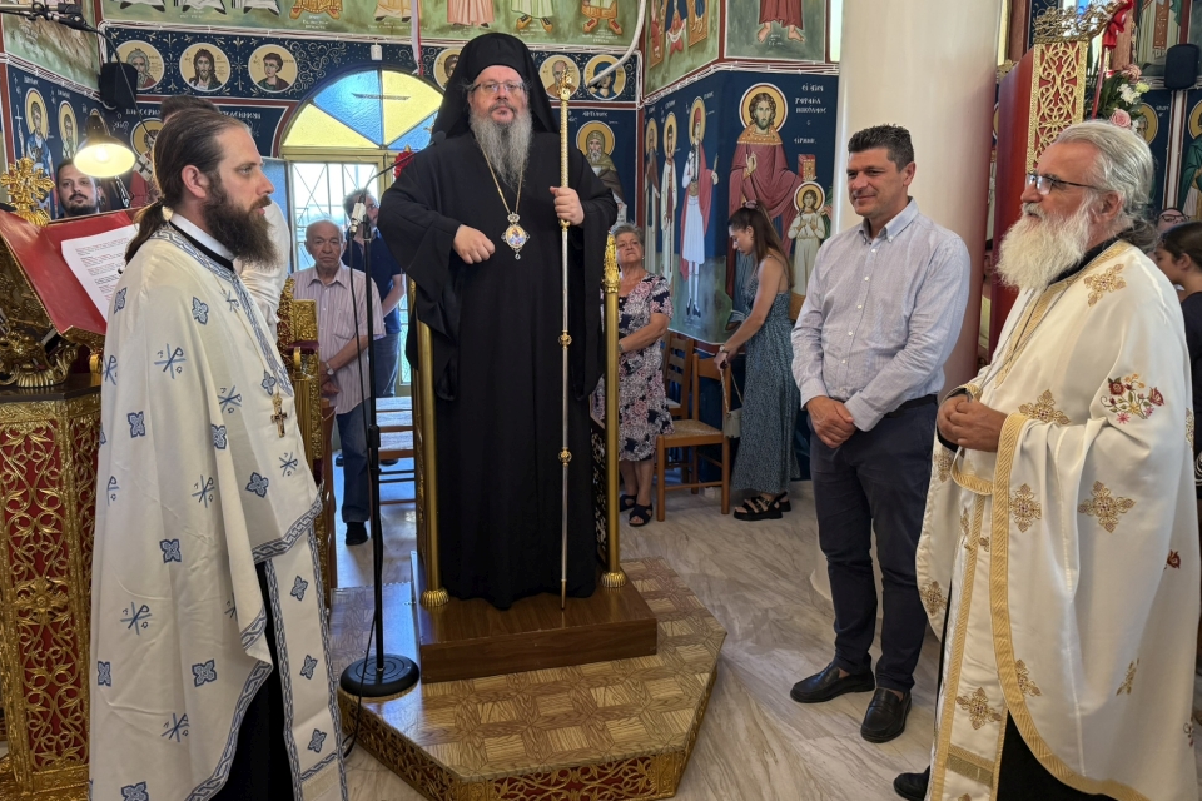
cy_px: 362
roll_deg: +0.0
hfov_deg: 69.4
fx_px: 868
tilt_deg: -8.5
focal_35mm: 26
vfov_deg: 49.5
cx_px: 591
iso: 200
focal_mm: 6.76
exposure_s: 1/50
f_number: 1.78
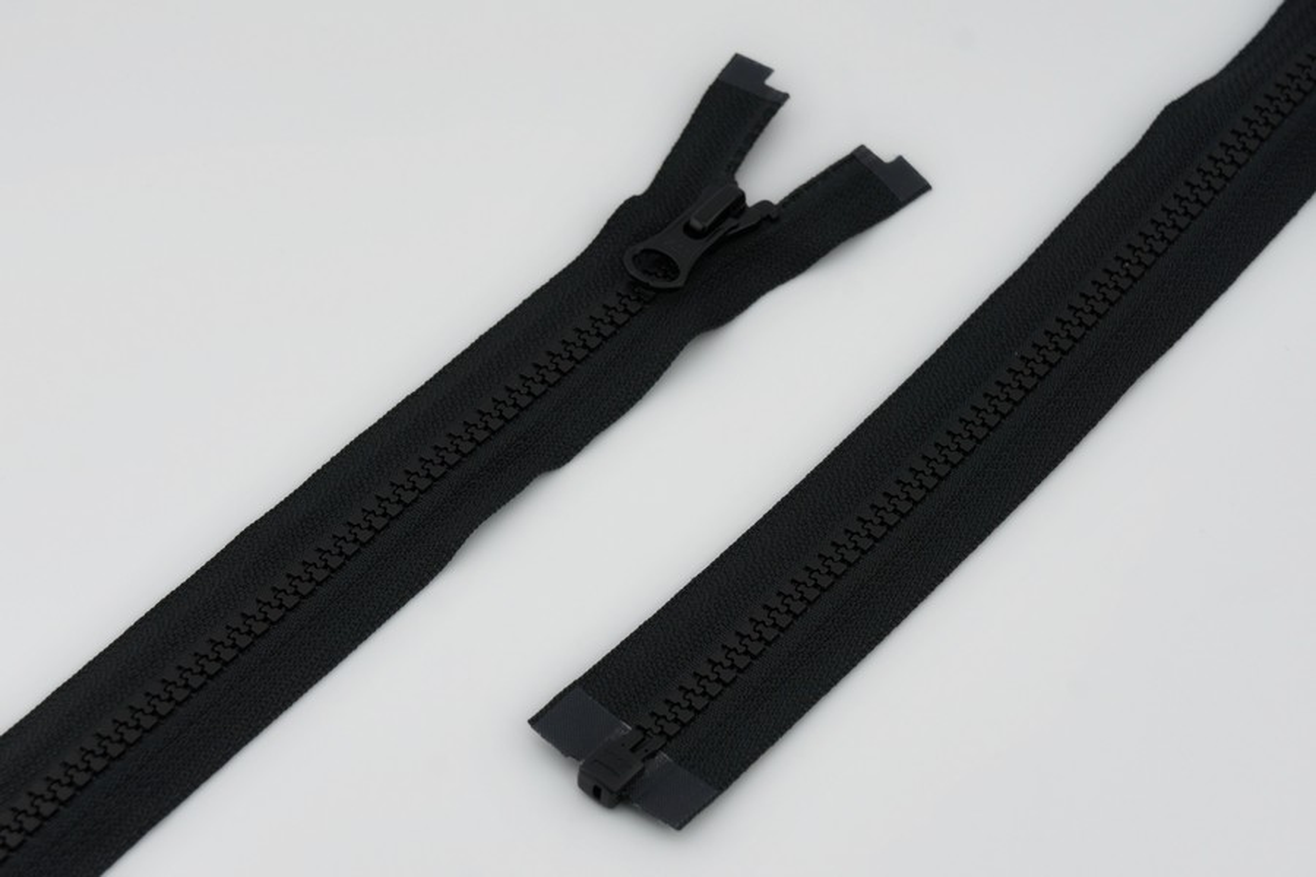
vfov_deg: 16.6
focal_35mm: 82
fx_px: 3016
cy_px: 438
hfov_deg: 24.6
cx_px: 658
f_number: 9
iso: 200
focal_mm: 55
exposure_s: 1/250
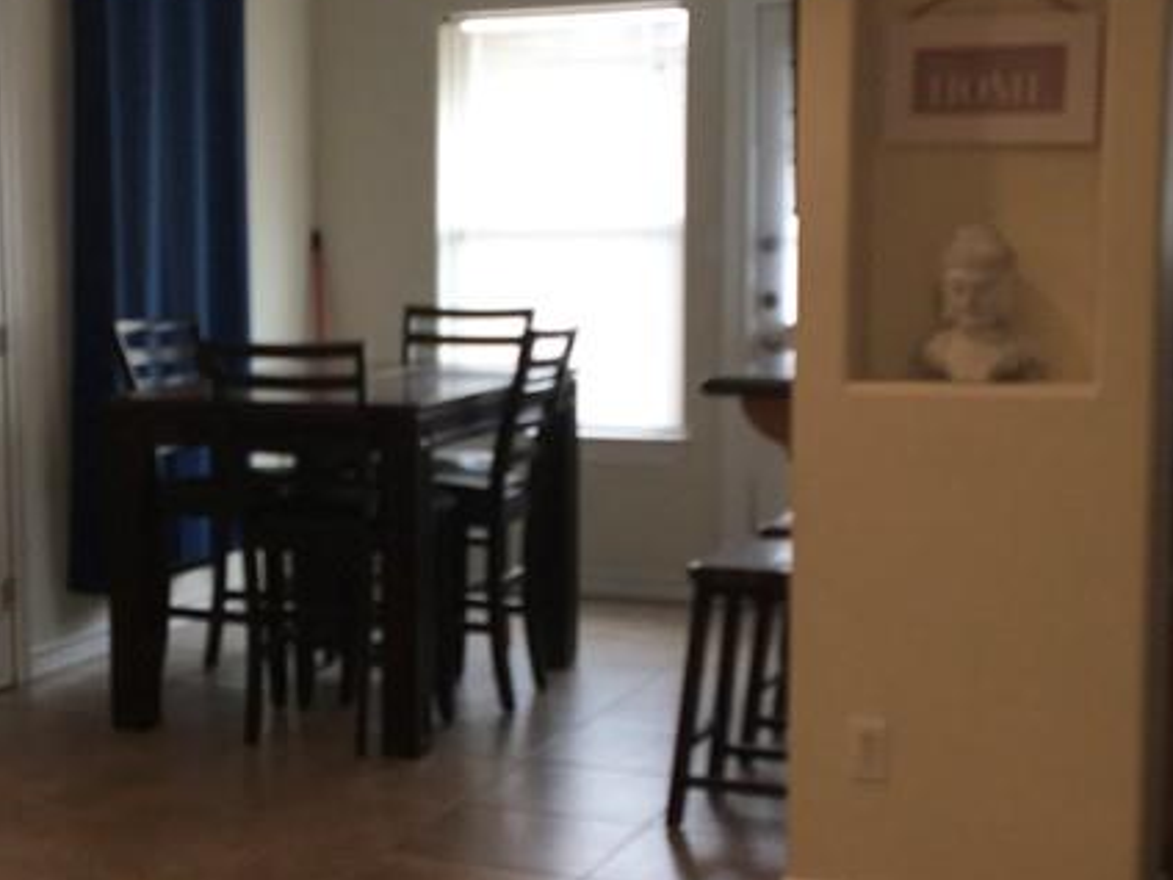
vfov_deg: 21.0
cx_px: 199
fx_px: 2372
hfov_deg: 27.1
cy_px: 446
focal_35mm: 70
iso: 32
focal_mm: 4.15
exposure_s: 1/30
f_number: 2.2
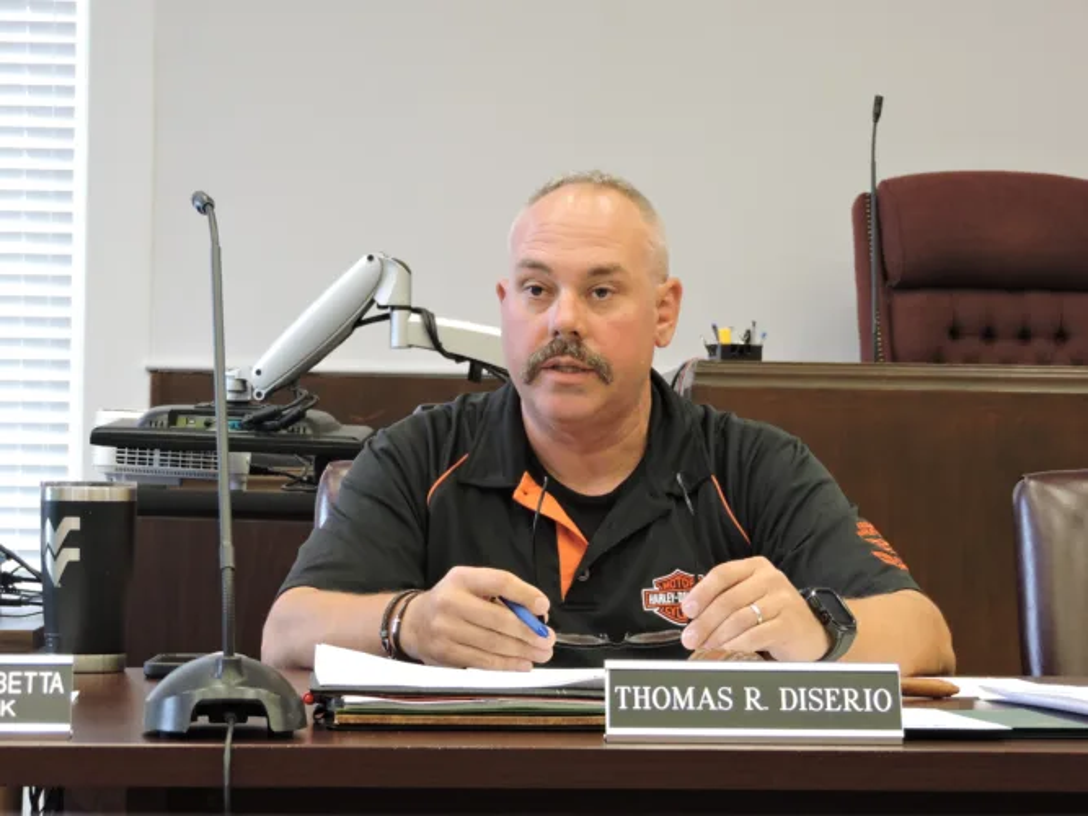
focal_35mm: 105
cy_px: 408
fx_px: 3300
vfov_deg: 14.1
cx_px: 544
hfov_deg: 18.7
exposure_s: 1/30
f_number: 4.2
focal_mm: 18.7
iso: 400
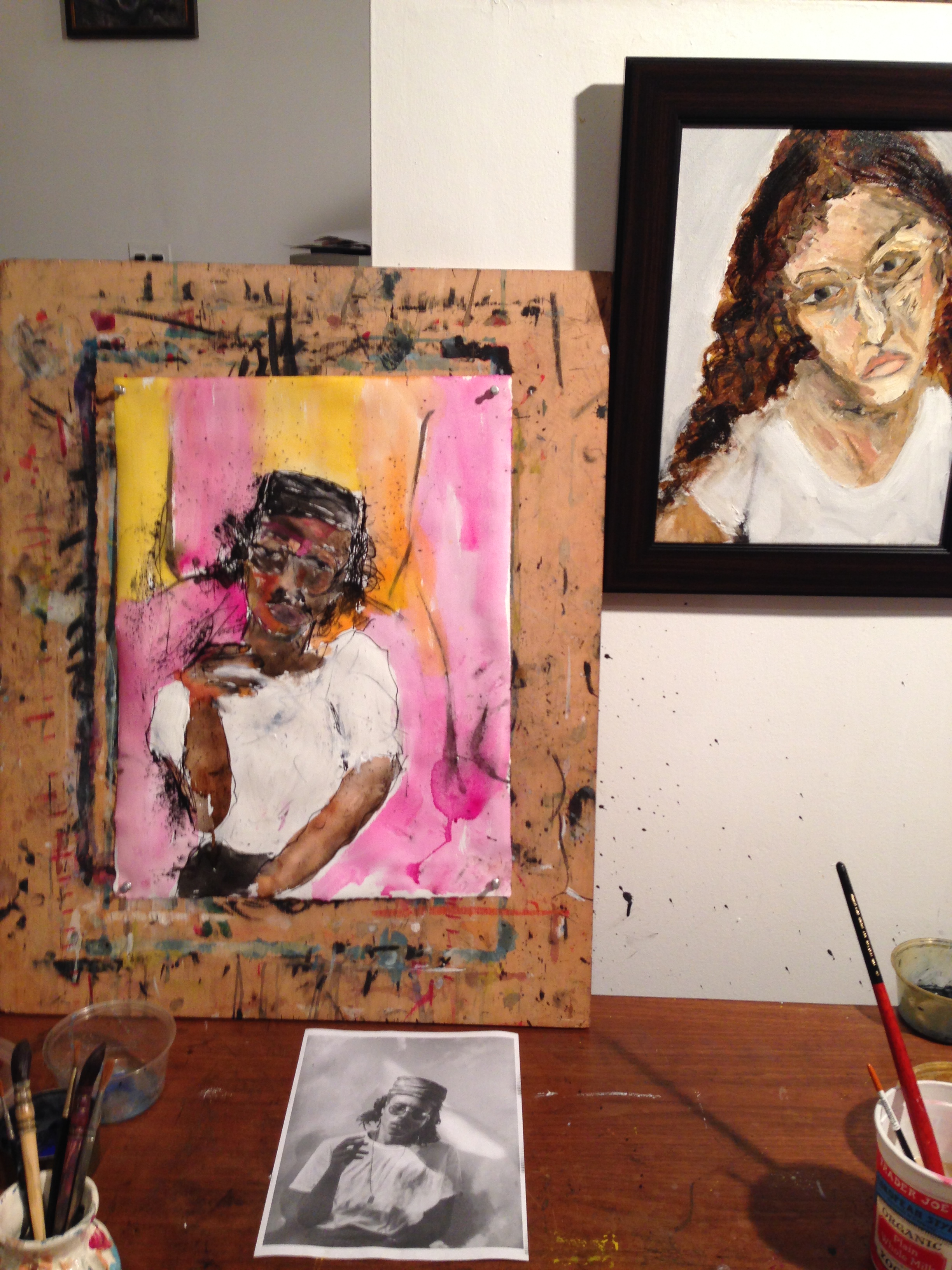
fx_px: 1210
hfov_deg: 42.9
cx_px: 476
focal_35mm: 33
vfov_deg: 55.4
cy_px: 635
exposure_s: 1/20
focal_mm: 4.12
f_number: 2.4
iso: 100
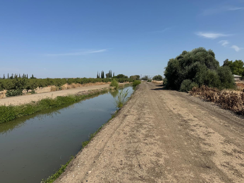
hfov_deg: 67.3
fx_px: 183
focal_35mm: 26
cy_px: 87
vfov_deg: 53.0
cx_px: 122
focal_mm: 6.76
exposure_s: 1/6410
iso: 80
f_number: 1.78
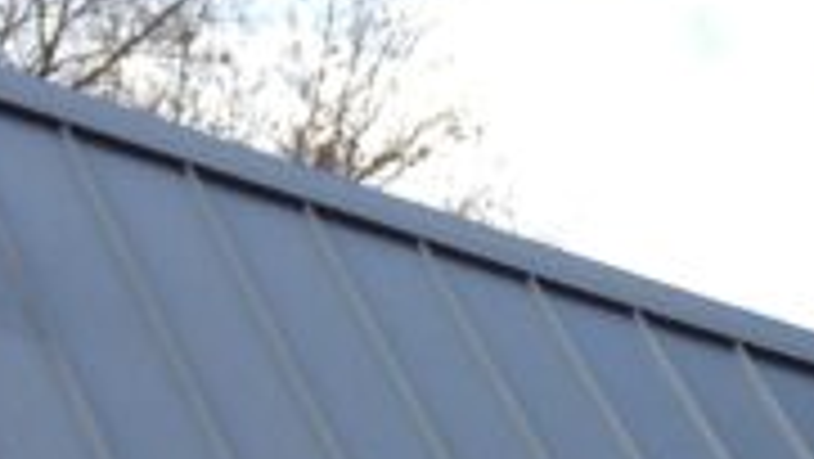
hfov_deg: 10.2
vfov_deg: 5.6
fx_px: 4383
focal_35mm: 203
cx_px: 1246
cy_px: 1372
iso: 50
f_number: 2.4
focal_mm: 4.13
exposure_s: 1/278
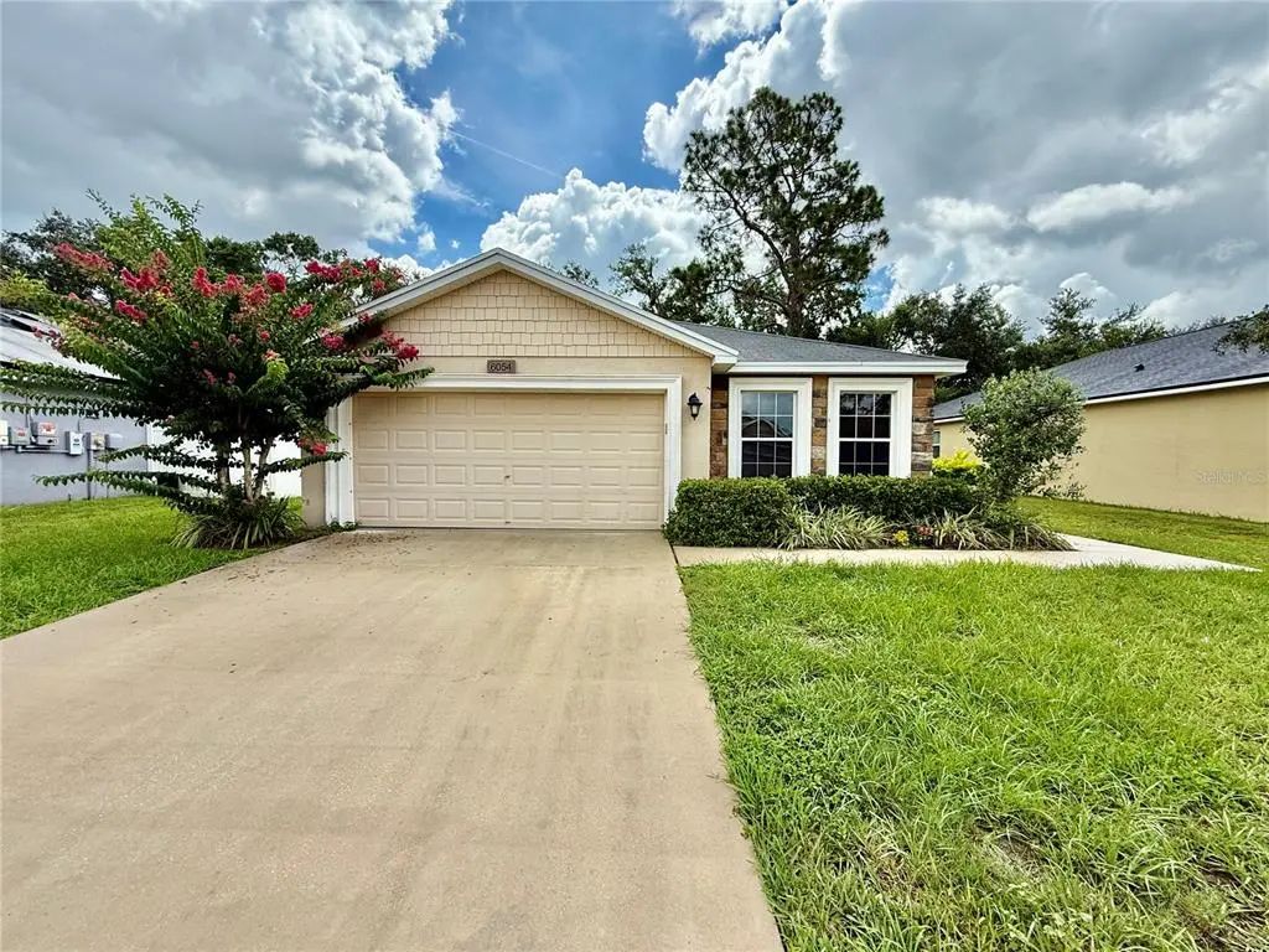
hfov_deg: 102.1
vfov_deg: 85.7
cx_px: 634
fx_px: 513
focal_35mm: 14
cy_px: 476
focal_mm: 2.22
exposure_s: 1/1050
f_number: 2.2
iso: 64
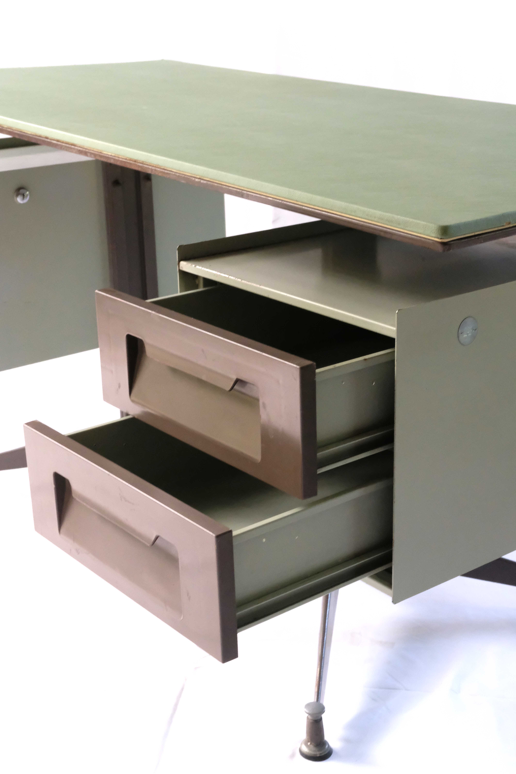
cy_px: 387
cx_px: 258
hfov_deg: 25.5
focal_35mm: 53
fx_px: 1139
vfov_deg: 37.5
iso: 6400
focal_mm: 35
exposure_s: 1/125
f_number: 9
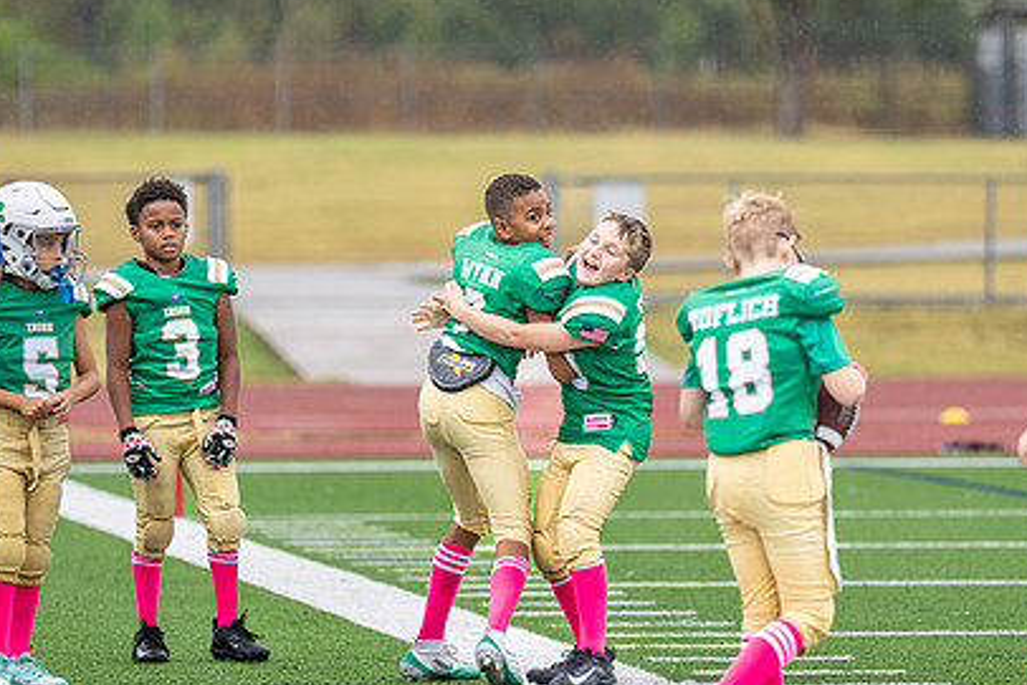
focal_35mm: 375
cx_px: 537
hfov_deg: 5.5
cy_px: 404
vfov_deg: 3.7
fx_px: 10701
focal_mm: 200
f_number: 2.8
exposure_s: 1/1000
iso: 320
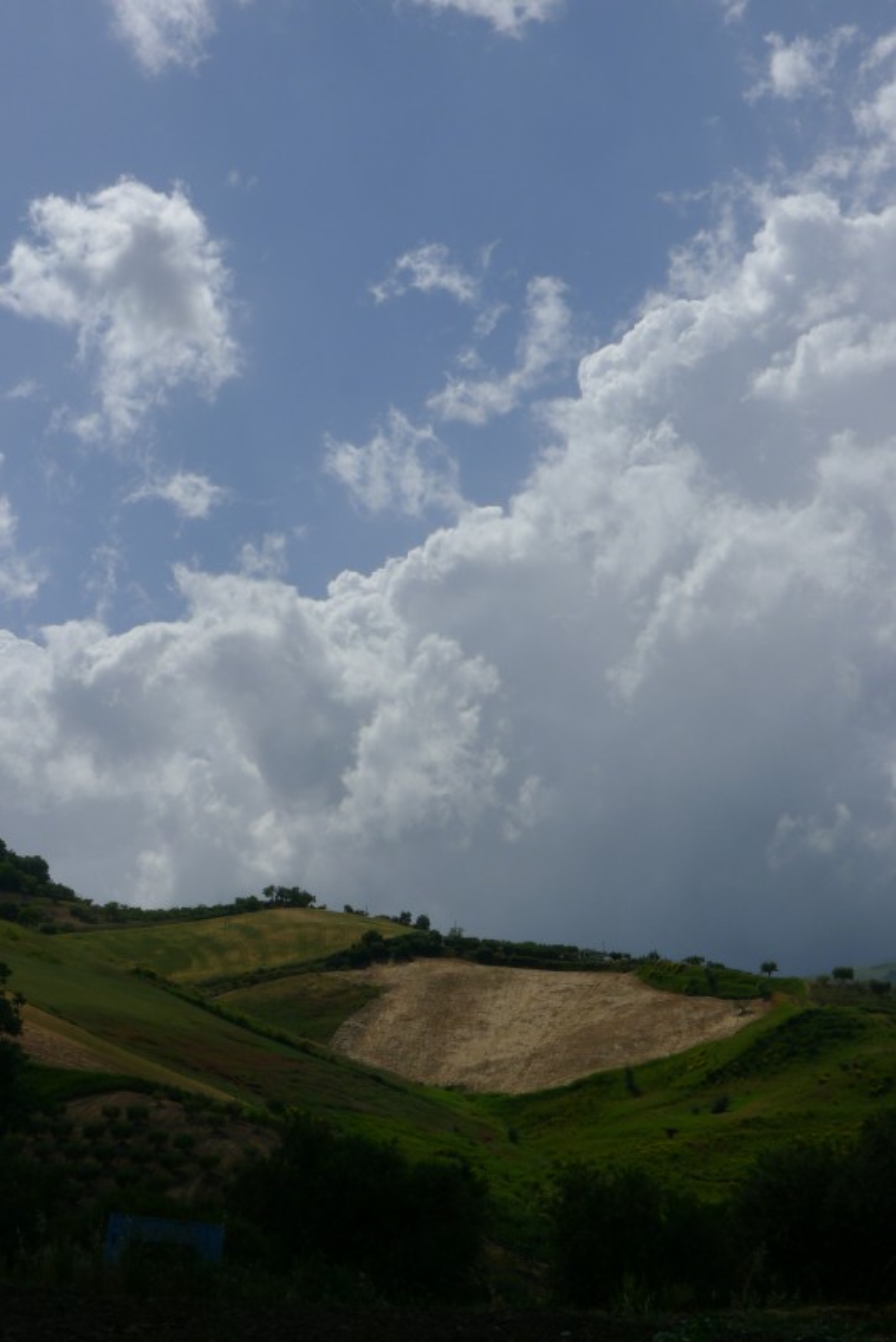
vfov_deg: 33.4
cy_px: 671
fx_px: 2238
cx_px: 448
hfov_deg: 22.6
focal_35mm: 60
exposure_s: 1/800
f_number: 8
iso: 80
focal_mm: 12.8
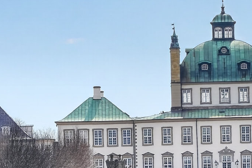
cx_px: 124
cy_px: 139
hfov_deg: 2.8
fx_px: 5215
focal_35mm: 745
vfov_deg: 1.8
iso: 400
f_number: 8
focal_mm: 200
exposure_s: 1/4000
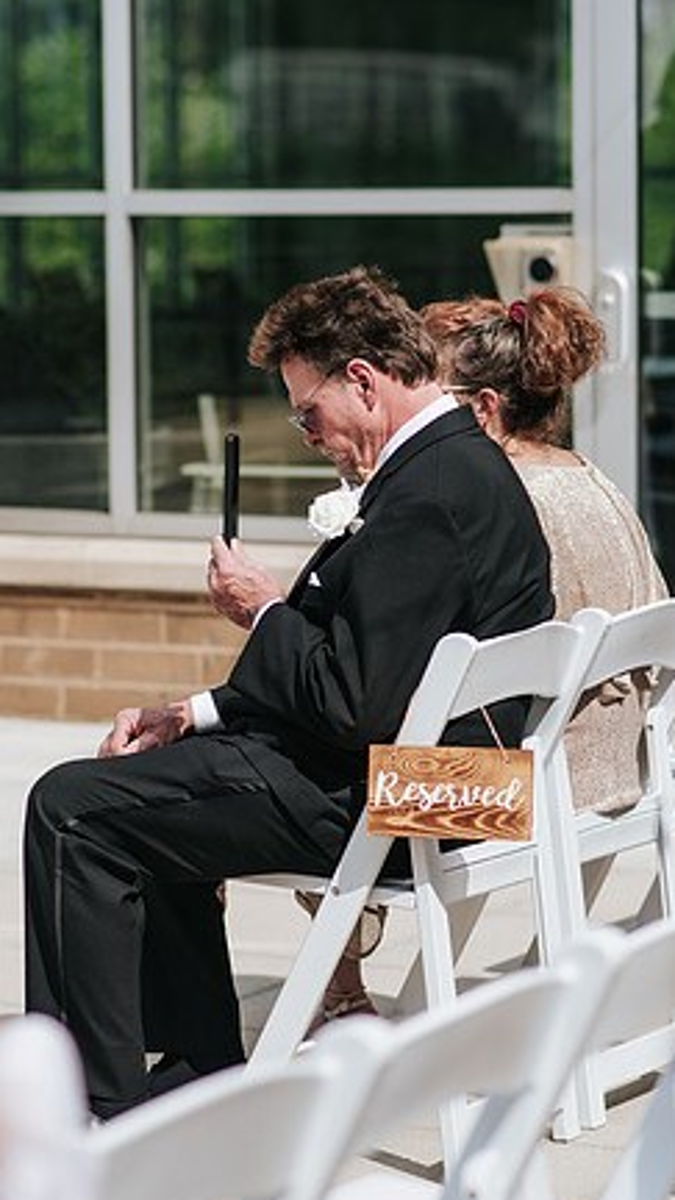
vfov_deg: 15.5
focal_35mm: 139
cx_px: 350
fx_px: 4423
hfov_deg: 8.7
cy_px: 622
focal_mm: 85
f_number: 2.8
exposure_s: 1/3200
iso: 100
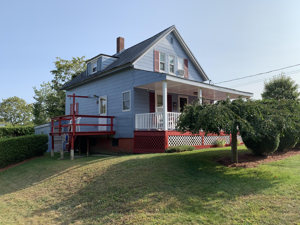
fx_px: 225
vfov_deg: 53.1
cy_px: 112
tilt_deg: +5.0
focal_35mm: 26
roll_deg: +0.7
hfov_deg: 67.3
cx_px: 150
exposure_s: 1/2033
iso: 25
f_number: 1.8
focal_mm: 4.25
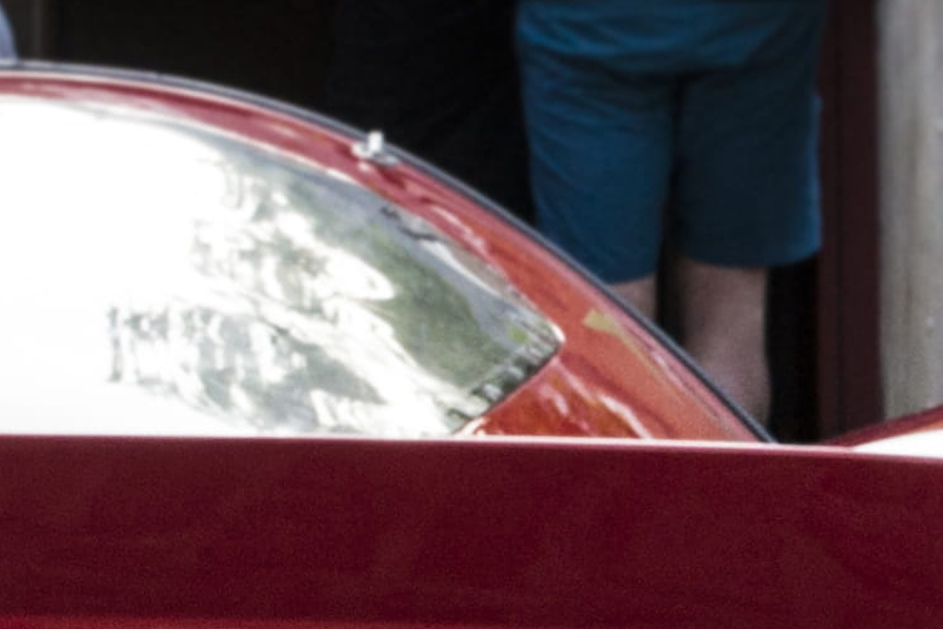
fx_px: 10086
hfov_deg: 5.3
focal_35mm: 385
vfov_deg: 3.6
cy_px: 576
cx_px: 84
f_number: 7.1
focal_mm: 42
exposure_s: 1/30
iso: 400
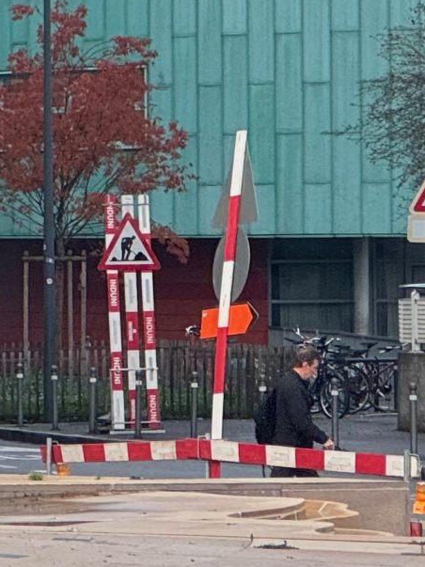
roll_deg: +0.4
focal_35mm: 327
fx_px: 5355
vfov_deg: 6.0
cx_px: -25
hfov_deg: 4.5
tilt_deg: +3.8
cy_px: -87
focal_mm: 9
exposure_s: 1/99
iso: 100
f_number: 2.8
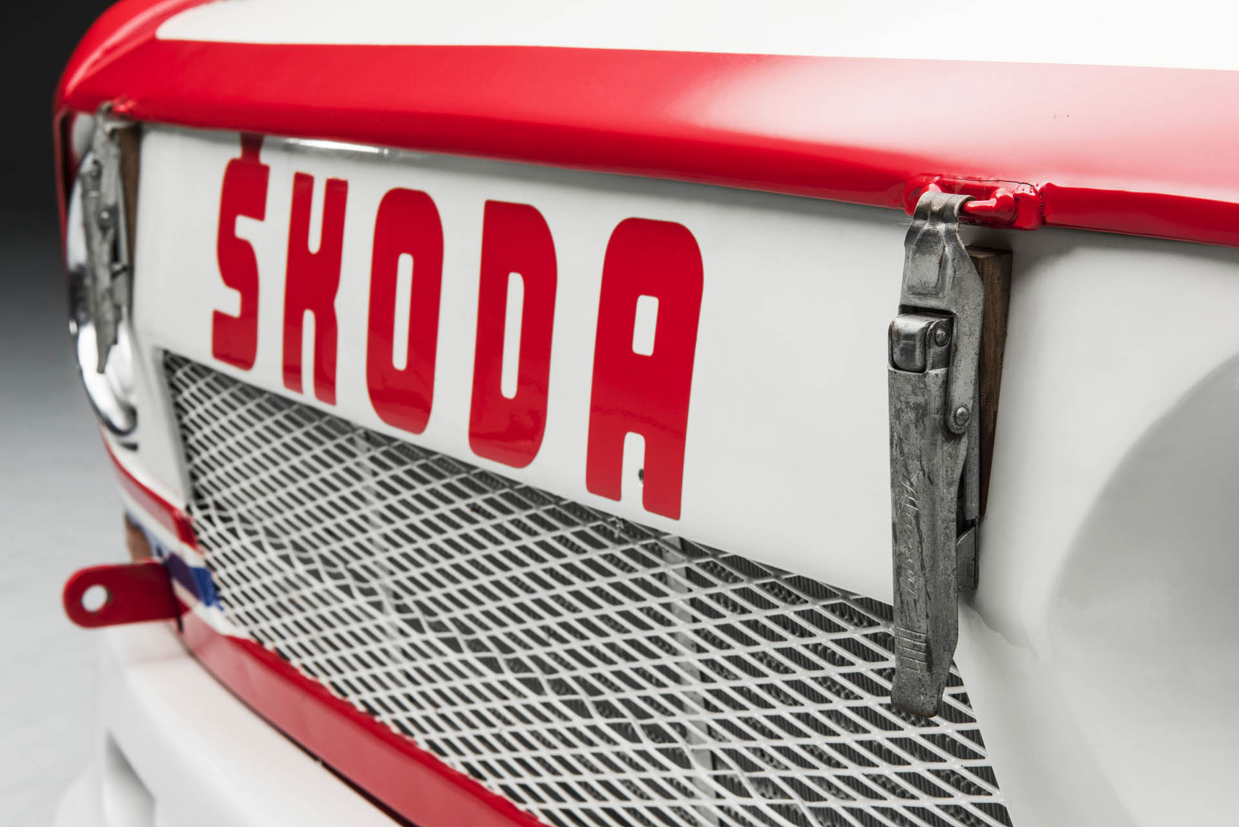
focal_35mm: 70
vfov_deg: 19.5
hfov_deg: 28.8
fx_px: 2410
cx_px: 620
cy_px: 414
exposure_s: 1/1.67
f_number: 16
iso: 100
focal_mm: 70
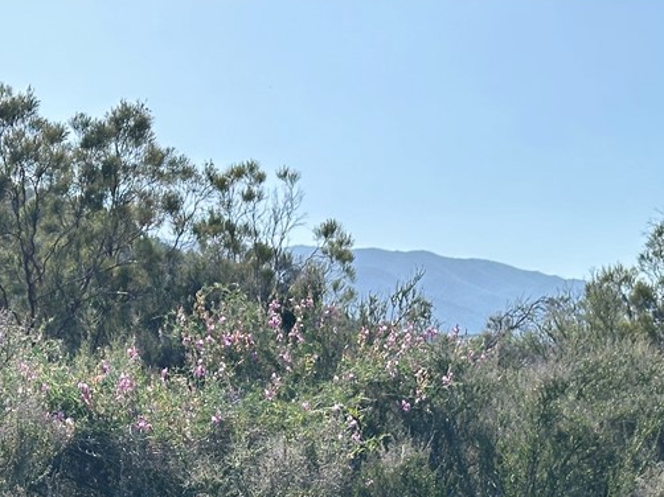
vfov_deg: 14.8
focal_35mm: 98
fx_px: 1879
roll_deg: +2.3
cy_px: 496
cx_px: 130
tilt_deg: -0.4
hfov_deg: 19.8
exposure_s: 1/2667
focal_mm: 6.86
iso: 64
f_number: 1.78
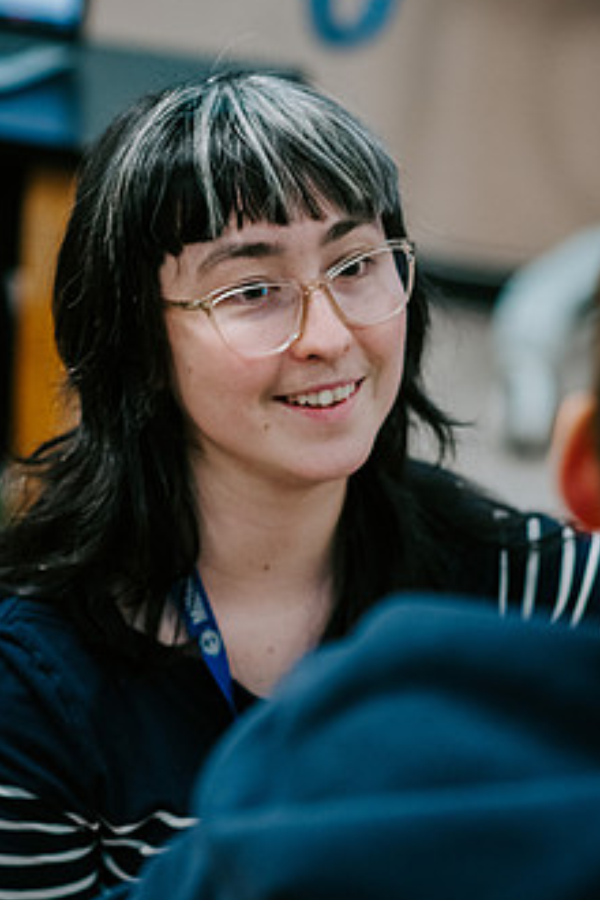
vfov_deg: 14.7
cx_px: 254
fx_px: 3475
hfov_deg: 9.9
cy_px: 595
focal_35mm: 139
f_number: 2.5
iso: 2000
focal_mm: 85
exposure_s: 1/250
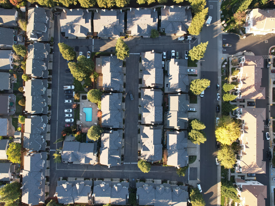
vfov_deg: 56.8
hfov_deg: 71.5
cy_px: 103
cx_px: 130
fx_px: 191
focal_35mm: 24
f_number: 2.8
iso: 130
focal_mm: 8.38
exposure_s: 1/240
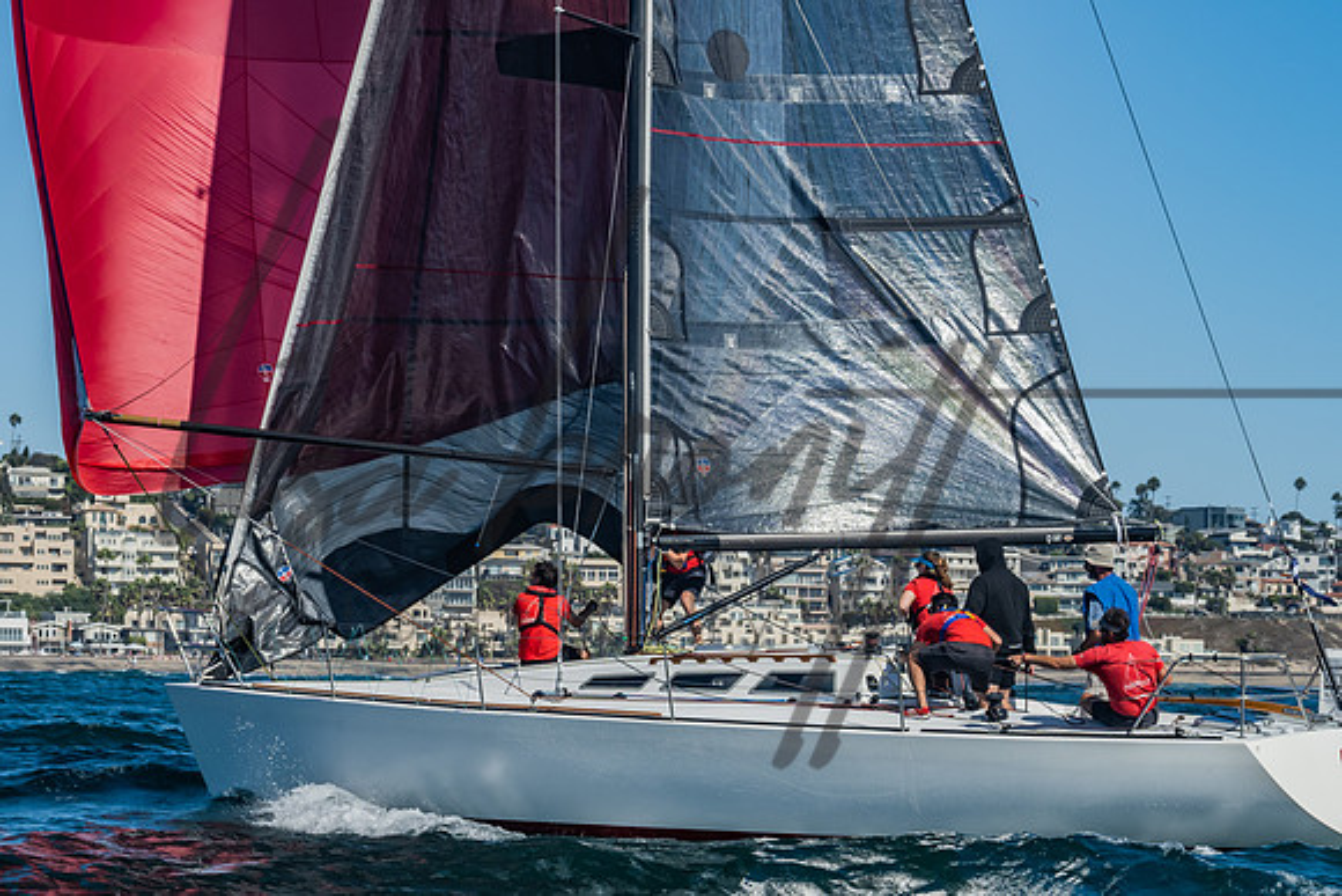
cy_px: 569
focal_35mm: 123
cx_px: 569
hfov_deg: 16.6
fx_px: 4603
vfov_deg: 11.1
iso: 160
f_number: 6.3
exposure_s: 1/640
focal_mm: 70
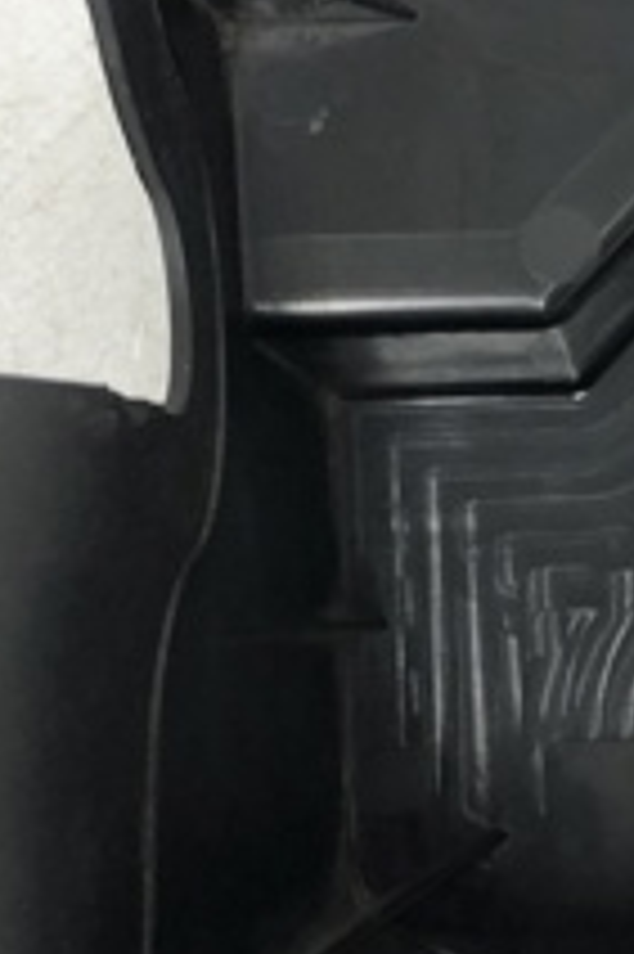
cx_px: 634
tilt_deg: -86.4
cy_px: 400
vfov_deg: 23.1
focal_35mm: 88
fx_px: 2328
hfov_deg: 15.2
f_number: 1.8
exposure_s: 1/17
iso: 40
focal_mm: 4
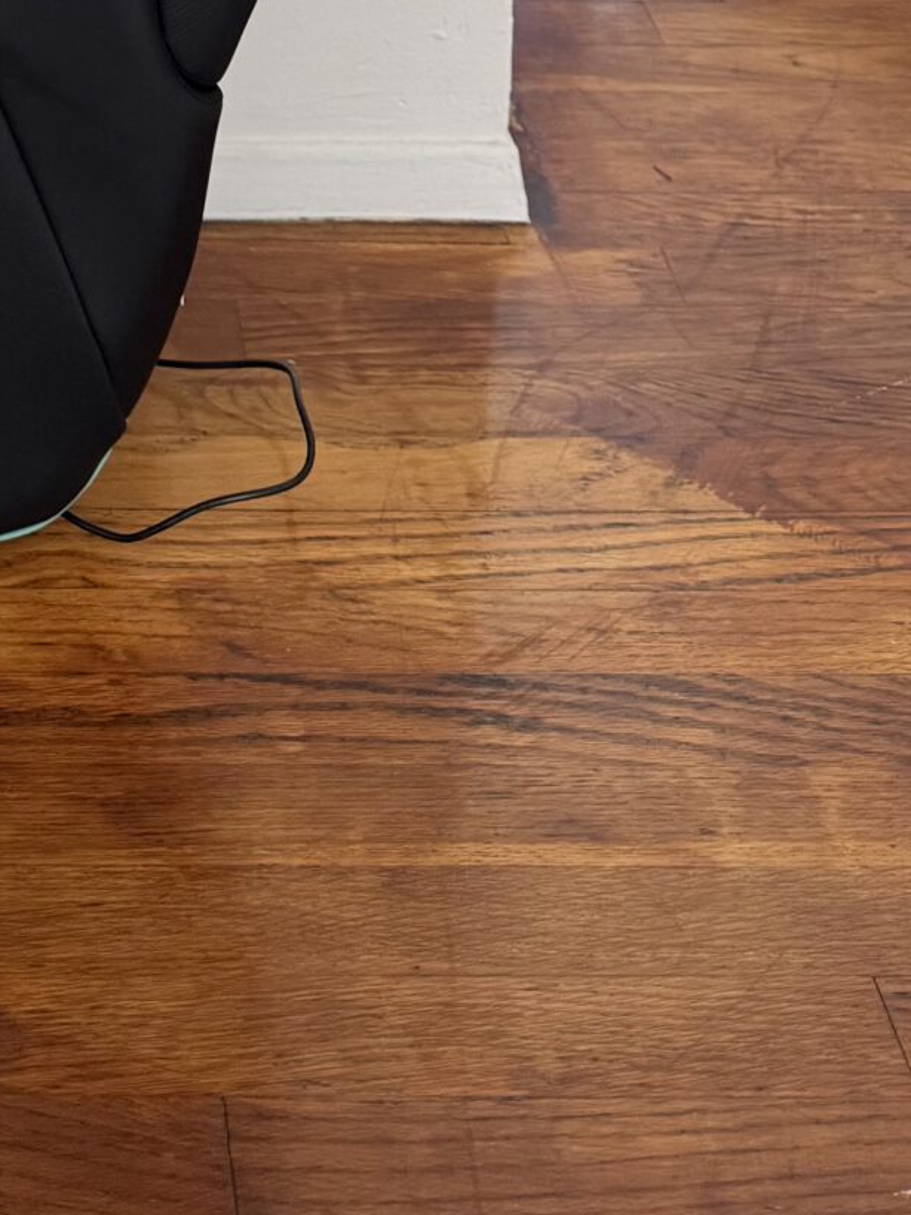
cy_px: -674
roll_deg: +0.8
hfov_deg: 18.7
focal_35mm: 75
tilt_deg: -16.2
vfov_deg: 21.3
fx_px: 2632
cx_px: -134
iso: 200
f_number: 1.78
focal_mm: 6.76
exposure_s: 1/94
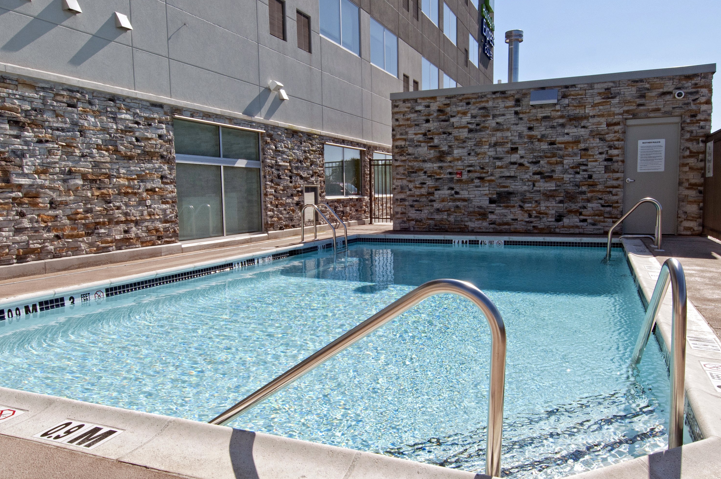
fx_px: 520
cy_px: 234
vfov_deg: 49.4
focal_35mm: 26
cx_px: 371
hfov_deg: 69.4
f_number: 11
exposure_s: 1/400
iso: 200
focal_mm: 12
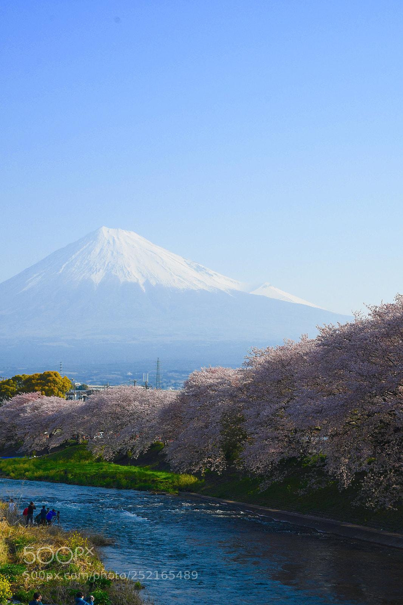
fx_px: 1260
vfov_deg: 27.0
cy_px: 302
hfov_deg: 18.2
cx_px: 202
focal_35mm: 75
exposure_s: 1/80
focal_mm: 50
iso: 140
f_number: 11
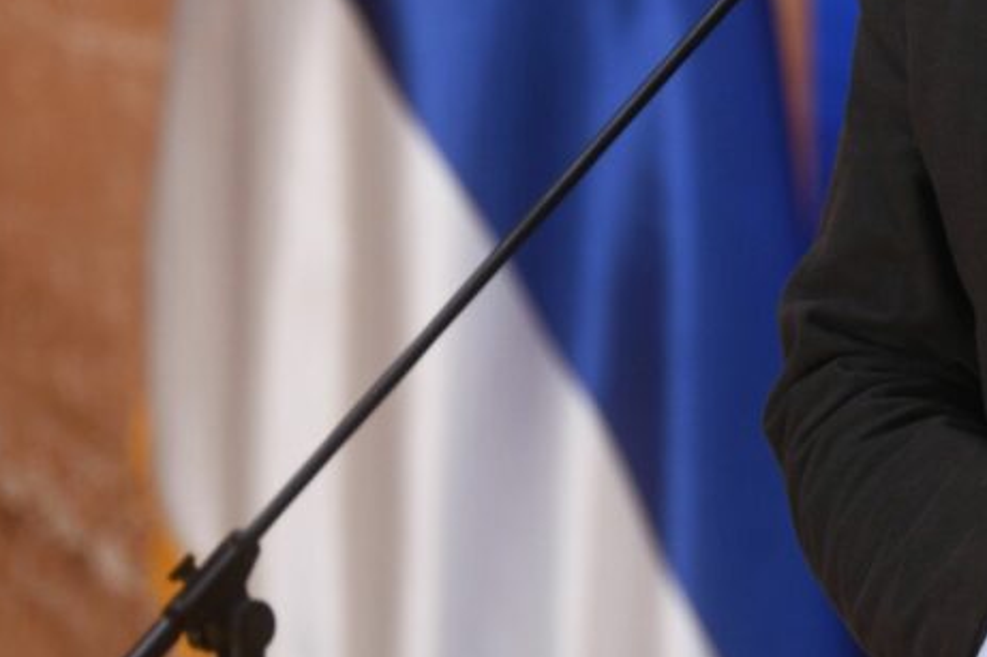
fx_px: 12332
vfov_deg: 3.0
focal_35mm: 450
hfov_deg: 4.6
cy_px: -156
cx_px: 1385
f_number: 3.2
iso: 800
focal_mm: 135
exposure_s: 1/125
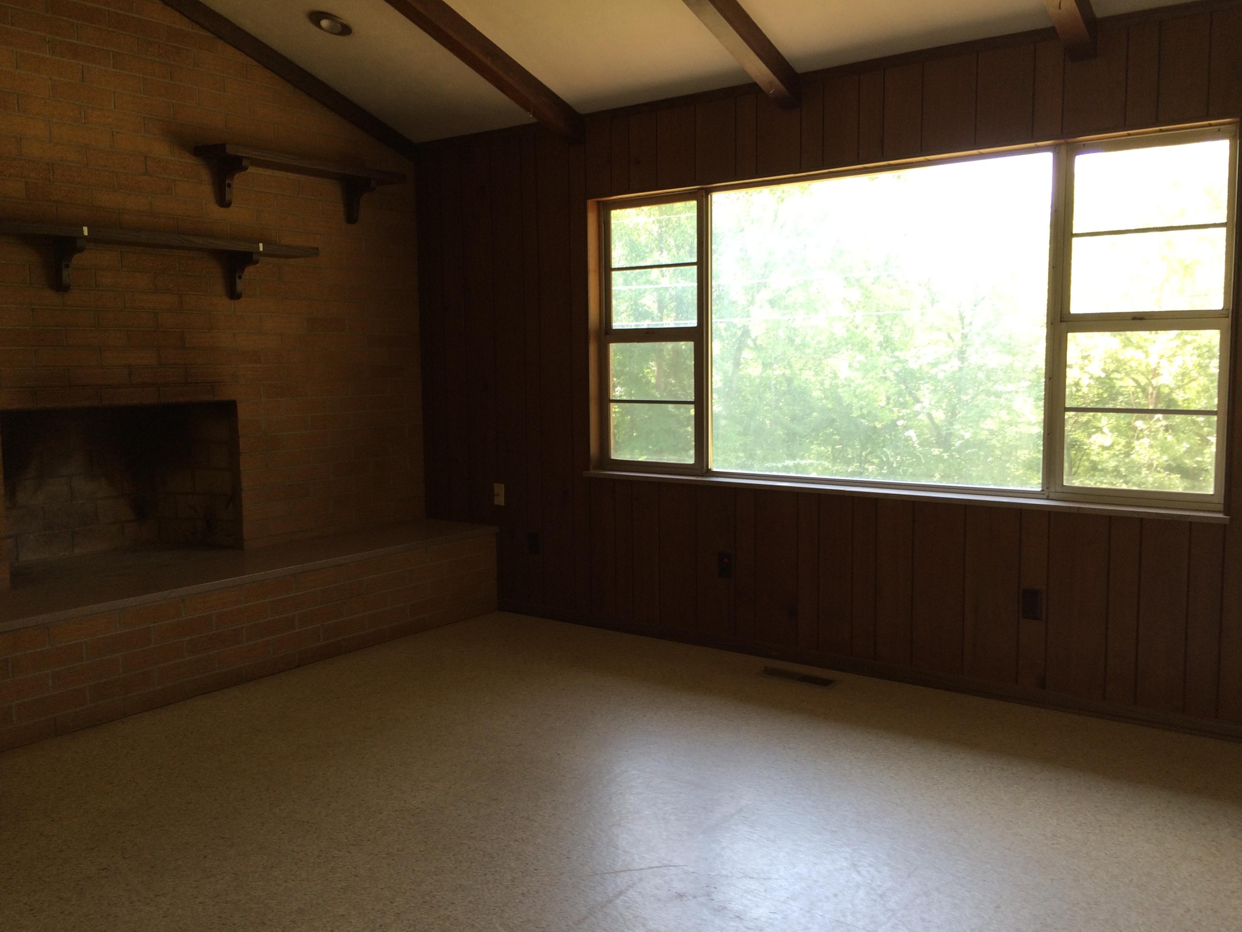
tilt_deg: -6.2
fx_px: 1041
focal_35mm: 29
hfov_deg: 61.7
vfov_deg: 48.2
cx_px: 621
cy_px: 466
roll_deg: +1.9
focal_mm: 4.15
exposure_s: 1/60
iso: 50
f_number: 2.2
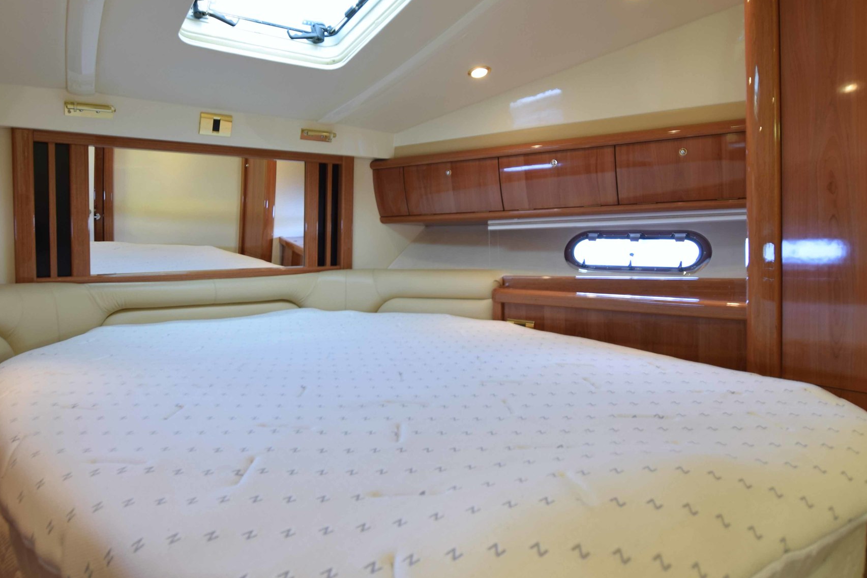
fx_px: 530
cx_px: 404
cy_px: 249
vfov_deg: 57.0
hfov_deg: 78.5
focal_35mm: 22
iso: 100
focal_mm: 10
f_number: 5
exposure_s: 1/2
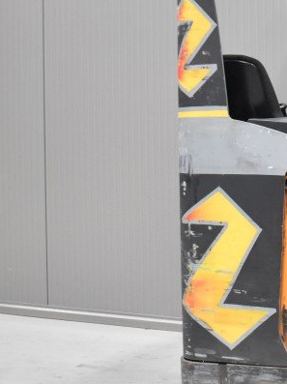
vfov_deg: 20.3
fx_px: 1063
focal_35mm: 96
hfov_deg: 14.4
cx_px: 422
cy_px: 107
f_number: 4.5
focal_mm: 22
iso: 1600
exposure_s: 1/40
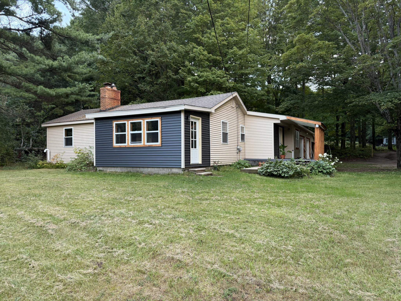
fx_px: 278
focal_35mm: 24
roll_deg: +0.6
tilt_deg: +0.4
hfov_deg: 71.6
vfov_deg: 56.8
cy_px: 150
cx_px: 200
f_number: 1.78
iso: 200
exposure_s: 1/90
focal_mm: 6.76
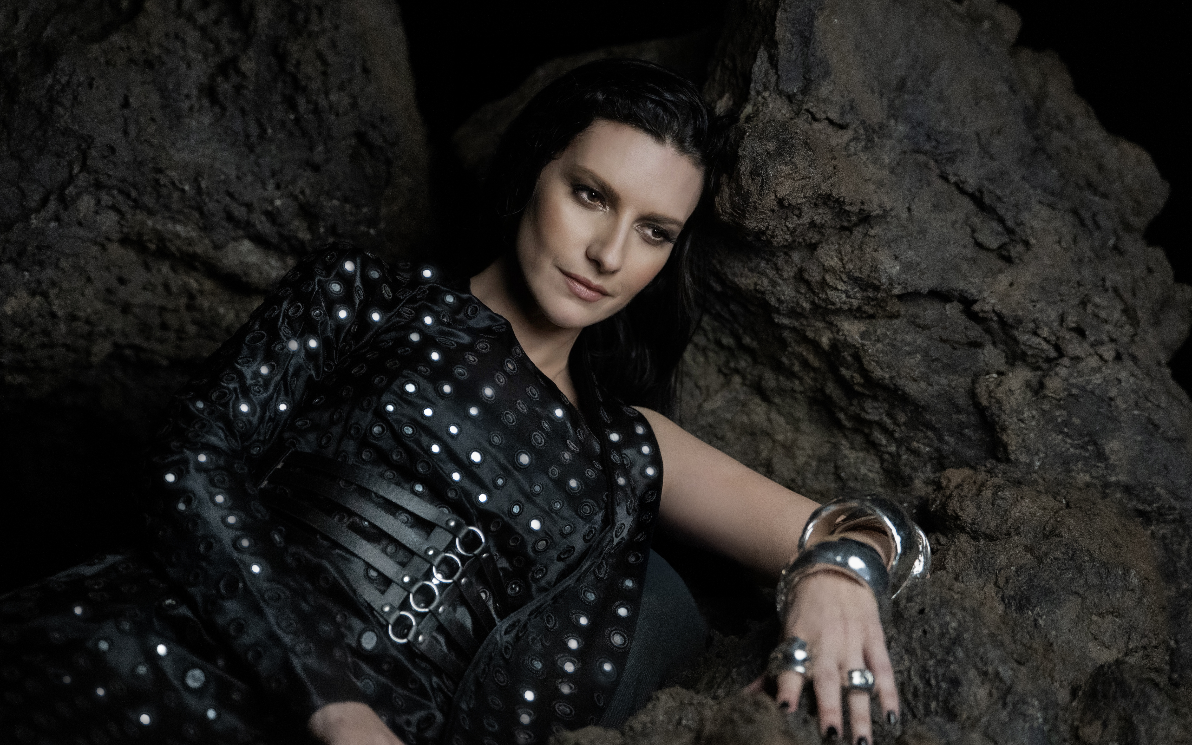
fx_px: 2696
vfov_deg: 15.7
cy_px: 379
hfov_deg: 24.9
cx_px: 598
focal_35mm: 83
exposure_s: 1/220
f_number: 2.8
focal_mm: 81
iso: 8000
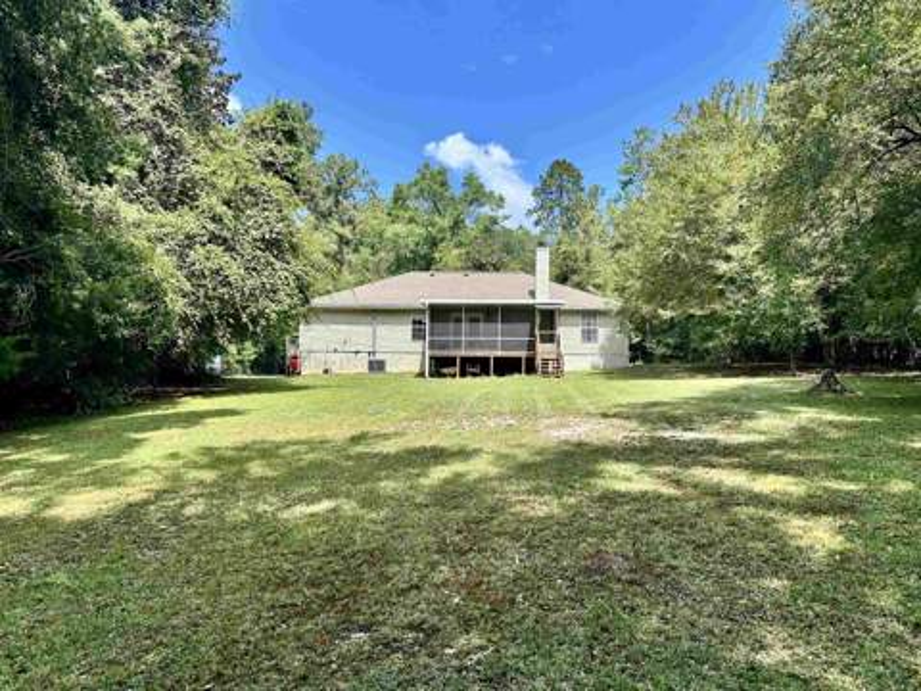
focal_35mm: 24
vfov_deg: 56.8
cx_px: 460
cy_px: 346
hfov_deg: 71.6
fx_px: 639
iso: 80
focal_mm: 6.86
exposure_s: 1/1988
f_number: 1.78
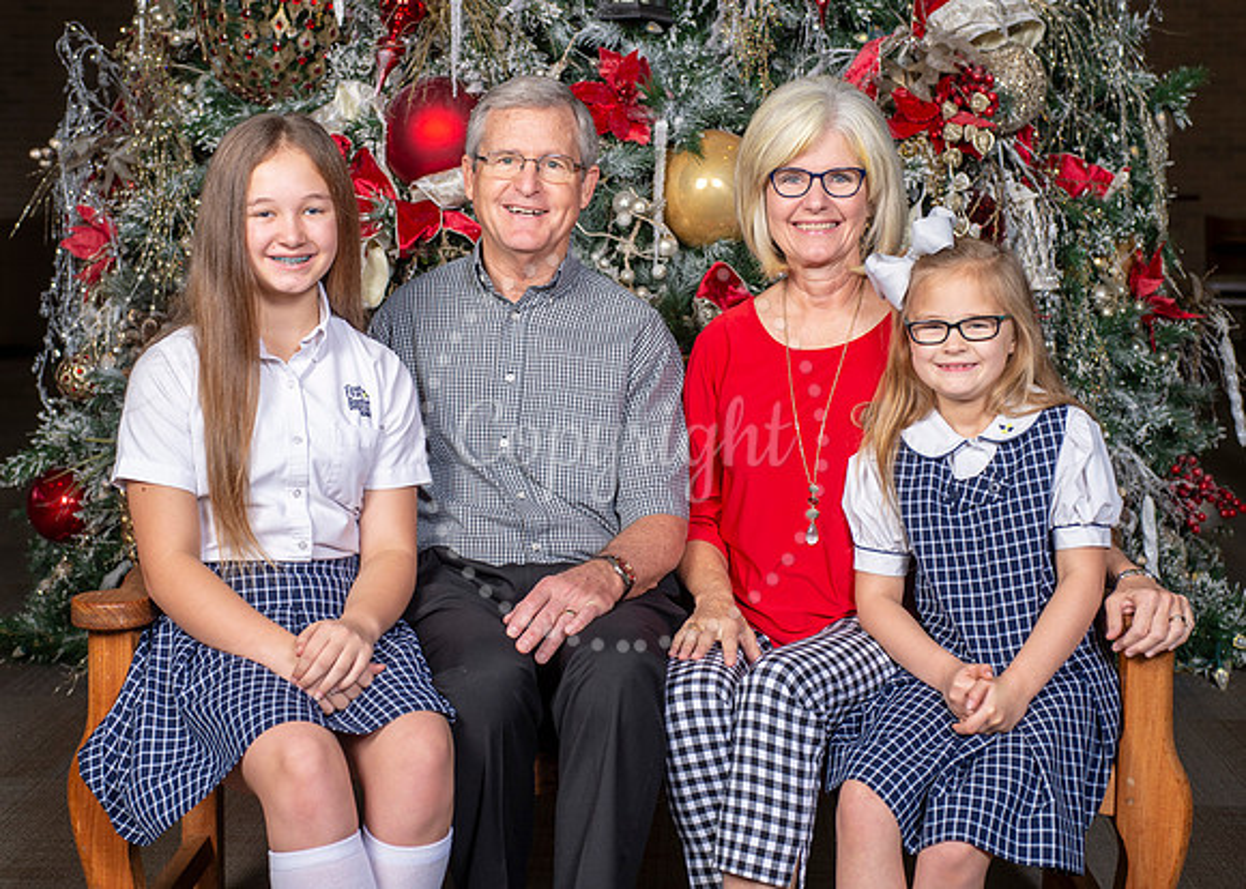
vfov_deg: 24.3
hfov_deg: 33.6
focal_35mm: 58
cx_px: 610
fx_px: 2065
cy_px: 394
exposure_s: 1/125
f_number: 7.1
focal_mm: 50
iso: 160
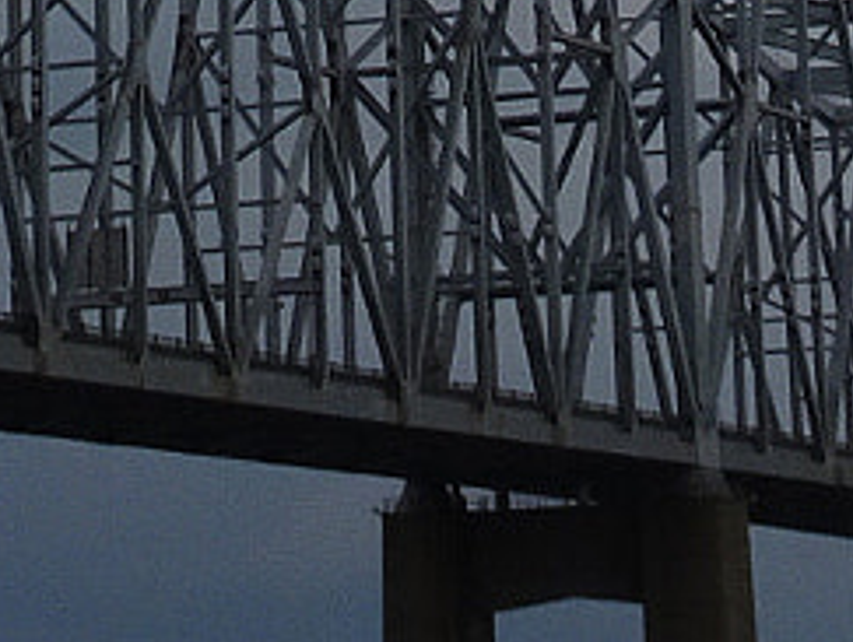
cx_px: -14
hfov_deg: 7.5
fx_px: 6490
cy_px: -1403
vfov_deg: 5.3
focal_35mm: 263
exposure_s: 1/800
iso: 80
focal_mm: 6.8
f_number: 4
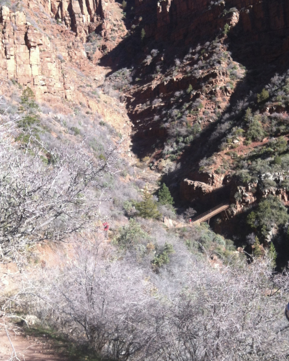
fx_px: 535
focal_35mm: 50
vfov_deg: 37.3
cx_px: 171
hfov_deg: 30.2
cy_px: 187
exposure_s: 1/441
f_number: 2.8
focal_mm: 3.85
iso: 80
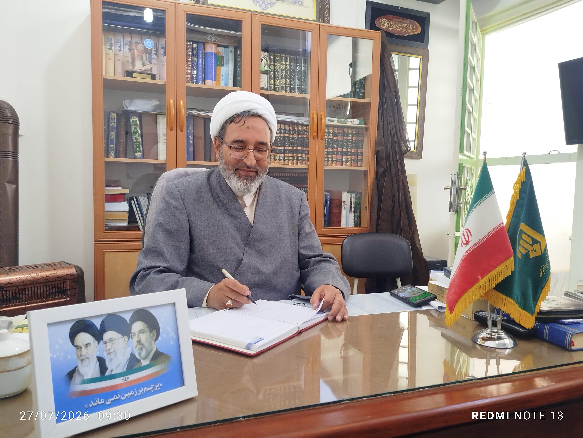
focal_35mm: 29
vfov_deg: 48.2
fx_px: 488
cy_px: 219
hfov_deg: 61.7
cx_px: 292
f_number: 1.7
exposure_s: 1/33
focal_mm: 5.31
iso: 160
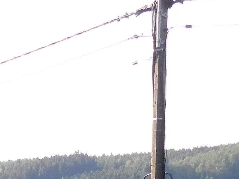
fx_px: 1732
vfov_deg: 5.7
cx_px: -30
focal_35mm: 251
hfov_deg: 7.8
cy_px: 390
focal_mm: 9.4
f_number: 4.4
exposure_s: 1/250
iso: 160
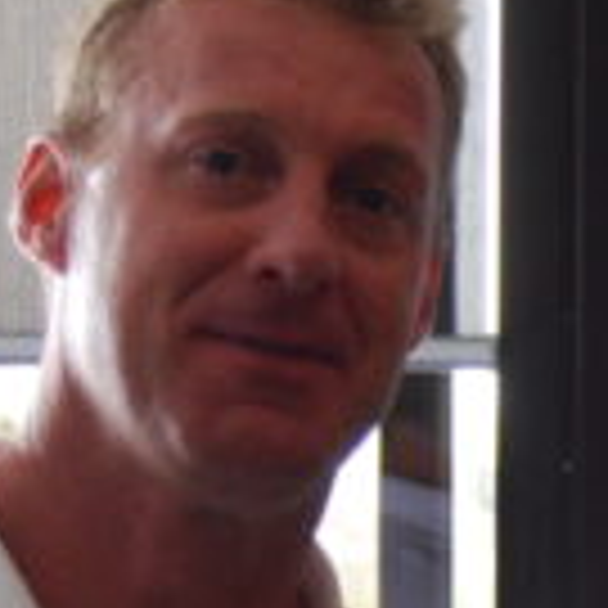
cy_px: 543
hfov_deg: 4.5
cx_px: 730
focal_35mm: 388
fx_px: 7710
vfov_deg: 4.5
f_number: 5
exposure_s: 1/25
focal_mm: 40
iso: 400
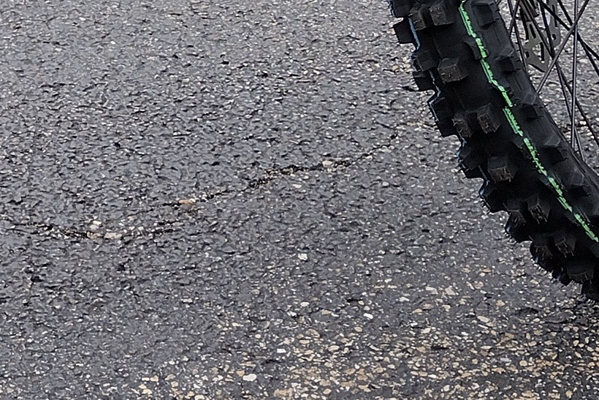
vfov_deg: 9.6
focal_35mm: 137
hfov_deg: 14.4
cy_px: -295
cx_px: -178
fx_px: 2280
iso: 100
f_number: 1.7
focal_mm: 4.71
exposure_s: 1/324
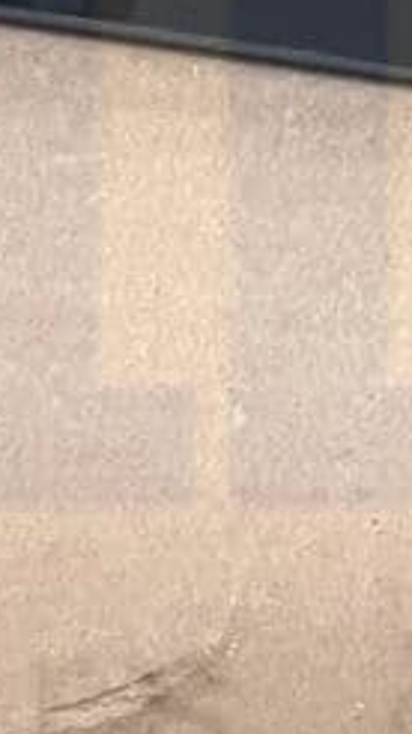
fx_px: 4593
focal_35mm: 236
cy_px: -468
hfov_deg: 5.1
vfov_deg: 8.9
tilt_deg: -65.7
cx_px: 579
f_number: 1.6
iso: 160
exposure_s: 1/50
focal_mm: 5.1
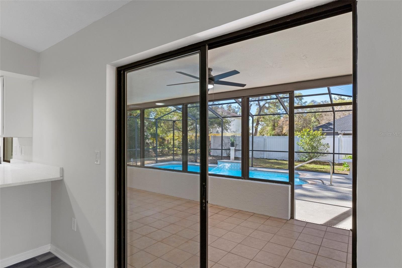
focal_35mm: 20
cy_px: 134
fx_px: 218
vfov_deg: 63.2
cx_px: 201
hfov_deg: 85.4
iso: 320
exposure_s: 1/6
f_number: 8
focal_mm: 13
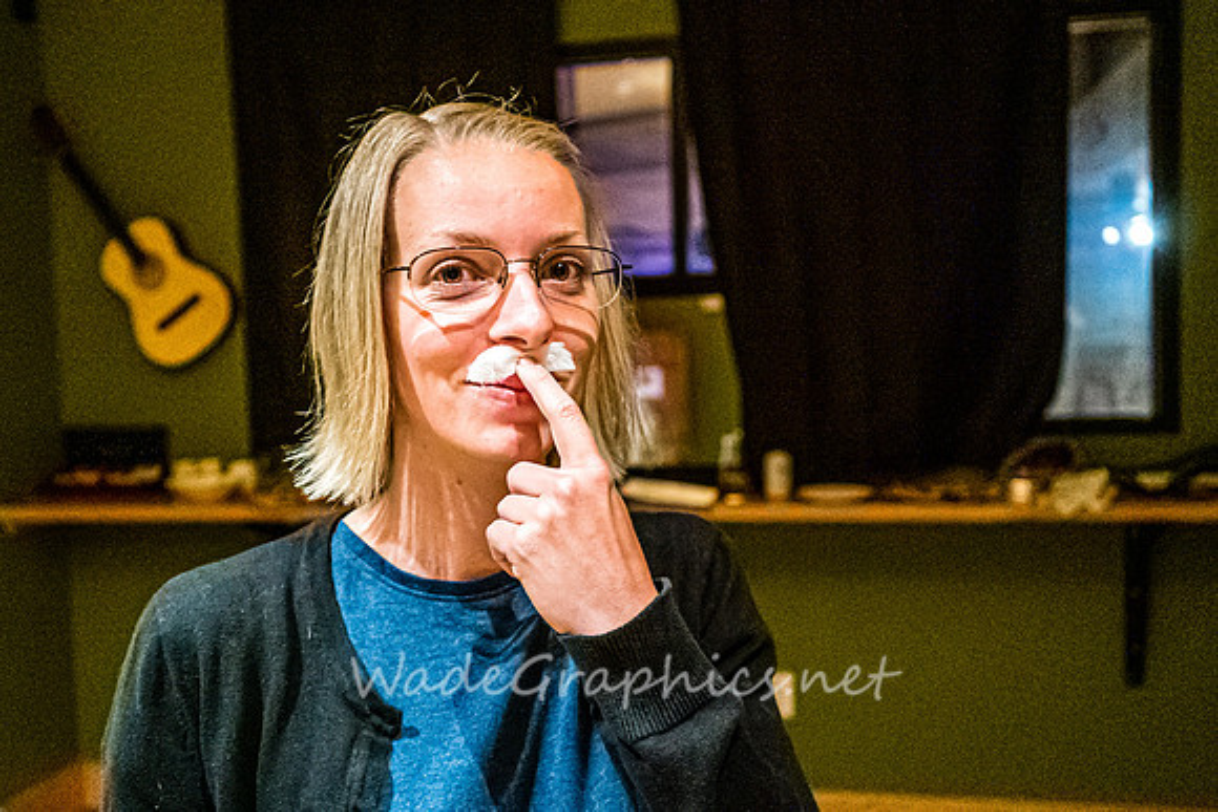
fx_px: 1270
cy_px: 414
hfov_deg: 51.0
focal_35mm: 38
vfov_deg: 35.5
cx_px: 512
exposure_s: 1/100
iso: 12800
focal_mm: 31
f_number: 3.5
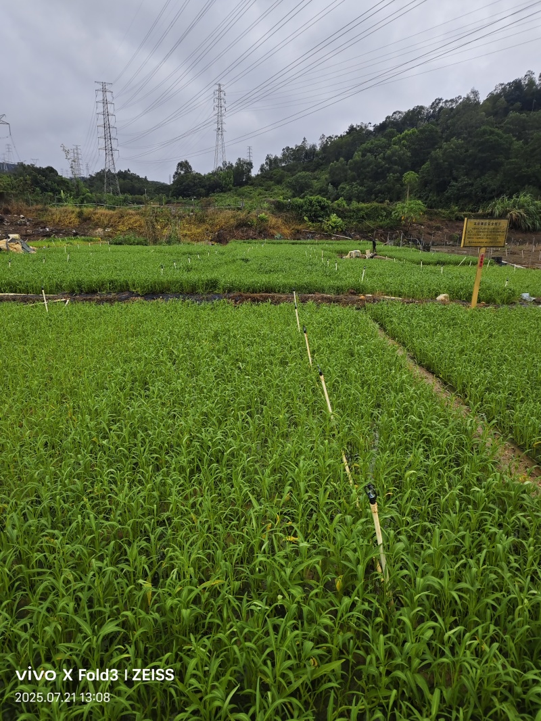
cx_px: 270
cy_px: 360
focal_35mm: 23
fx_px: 479
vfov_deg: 73.9
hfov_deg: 58.9
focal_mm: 5.5
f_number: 1.75
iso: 71
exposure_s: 1/2353
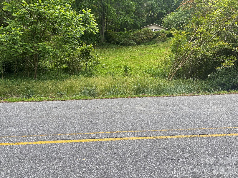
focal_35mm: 26
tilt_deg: -12.2
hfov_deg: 67.3
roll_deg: -2.3
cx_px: 119
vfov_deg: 53.1
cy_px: 89
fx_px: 179
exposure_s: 1/736
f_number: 1.6
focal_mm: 5.96
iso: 50
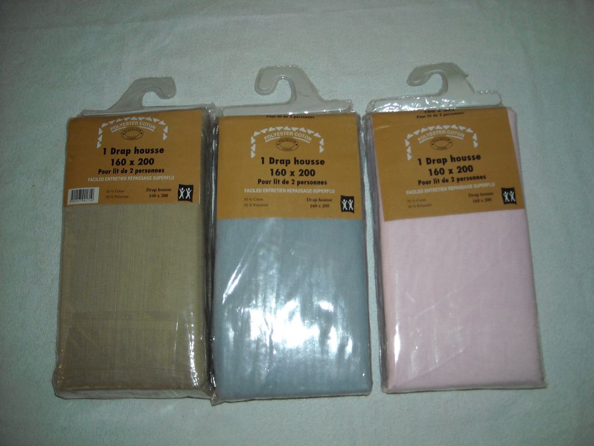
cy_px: 223
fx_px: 601
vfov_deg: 40.7
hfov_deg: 52.6
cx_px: 297
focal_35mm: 35
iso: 200
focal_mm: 5.7
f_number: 2.8
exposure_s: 1/60
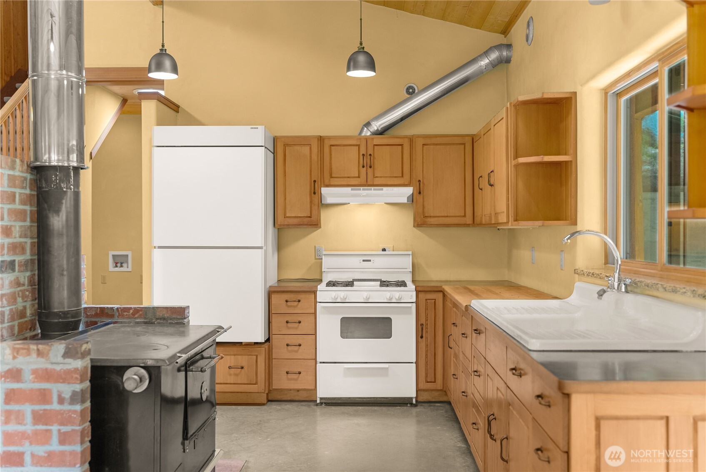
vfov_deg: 38.6
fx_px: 673
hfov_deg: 55.4
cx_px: 353
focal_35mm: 34
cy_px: 236
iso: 400
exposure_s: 1/15
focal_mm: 34.3
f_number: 2.8
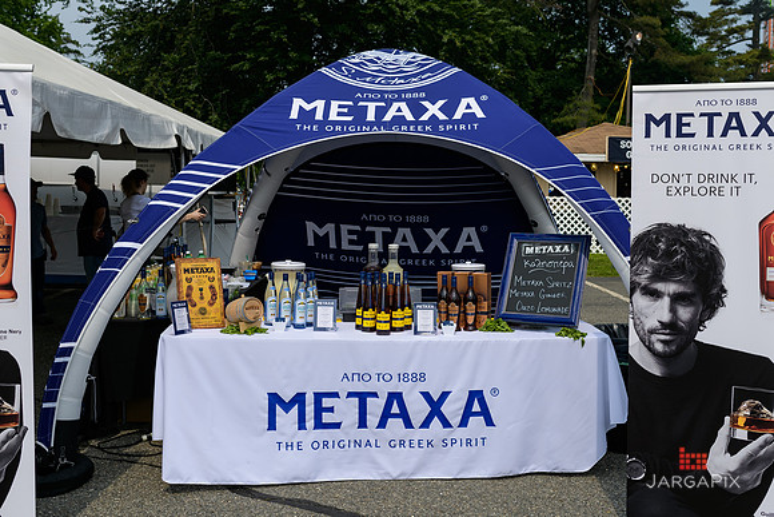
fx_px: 904
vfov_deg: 31.9
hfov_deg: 46.4
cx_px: 387
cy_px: 235
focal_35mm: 42
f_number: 5
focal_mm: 35
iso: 100
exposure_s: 1/1600
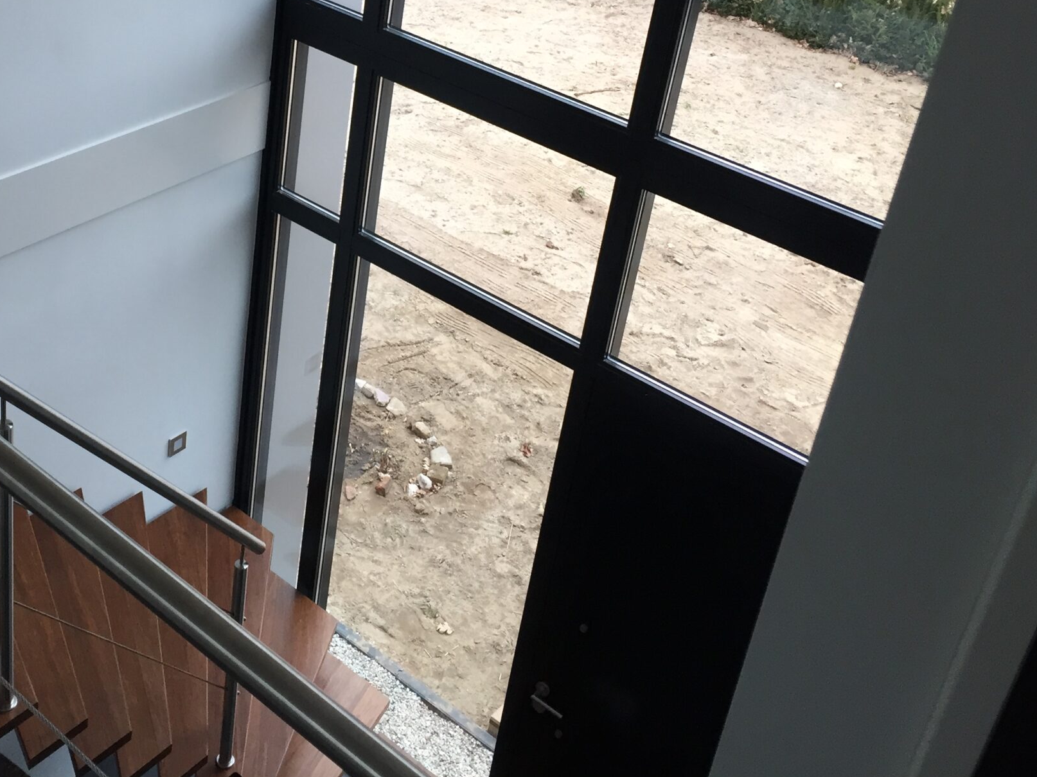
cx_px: 281
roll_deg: -5.8
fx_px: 1378
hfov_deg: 40.3
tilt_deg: -26.5
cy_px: 168
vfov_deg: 30.8
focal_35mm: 46
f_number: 2.2
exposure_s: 1/33
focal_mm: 4.15
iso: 32
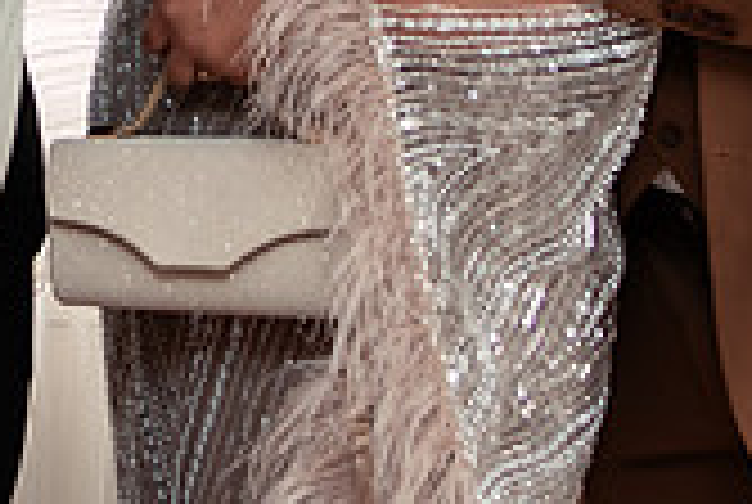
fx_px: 2888
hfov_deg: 14.5
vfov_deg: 9.6
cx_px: -56
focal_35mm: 138
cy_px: -356
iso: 500
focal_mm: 35
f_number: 2.8
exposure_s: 1/250
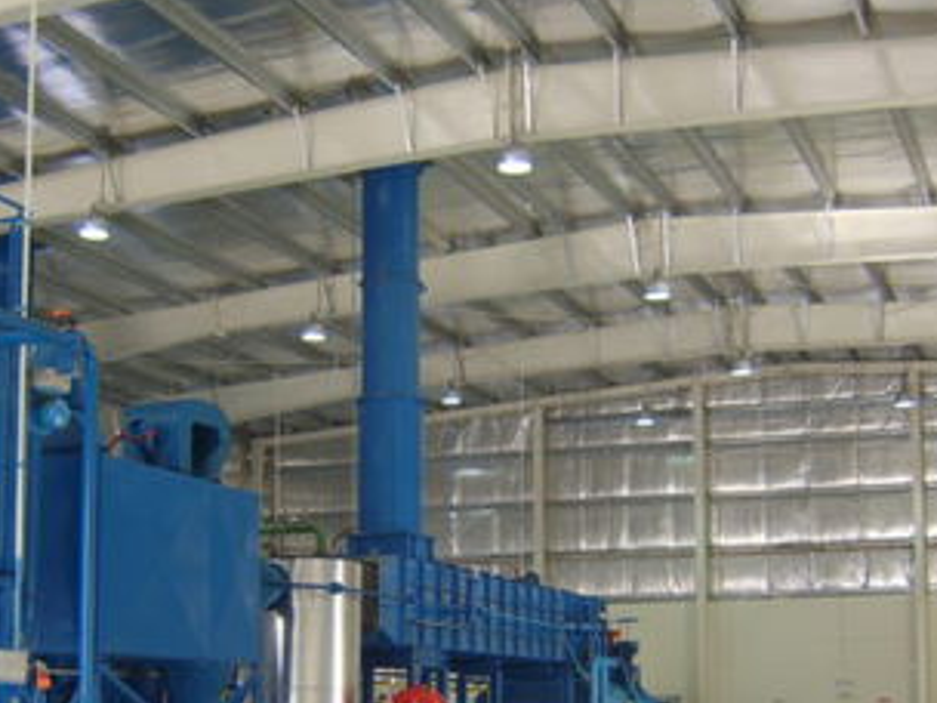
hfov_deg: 37.3
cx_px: 348
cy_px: 569
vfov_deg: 27.9
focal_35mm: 51
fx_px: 1380
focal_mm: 8.13
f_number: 2.7
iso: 100
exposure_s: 1/78
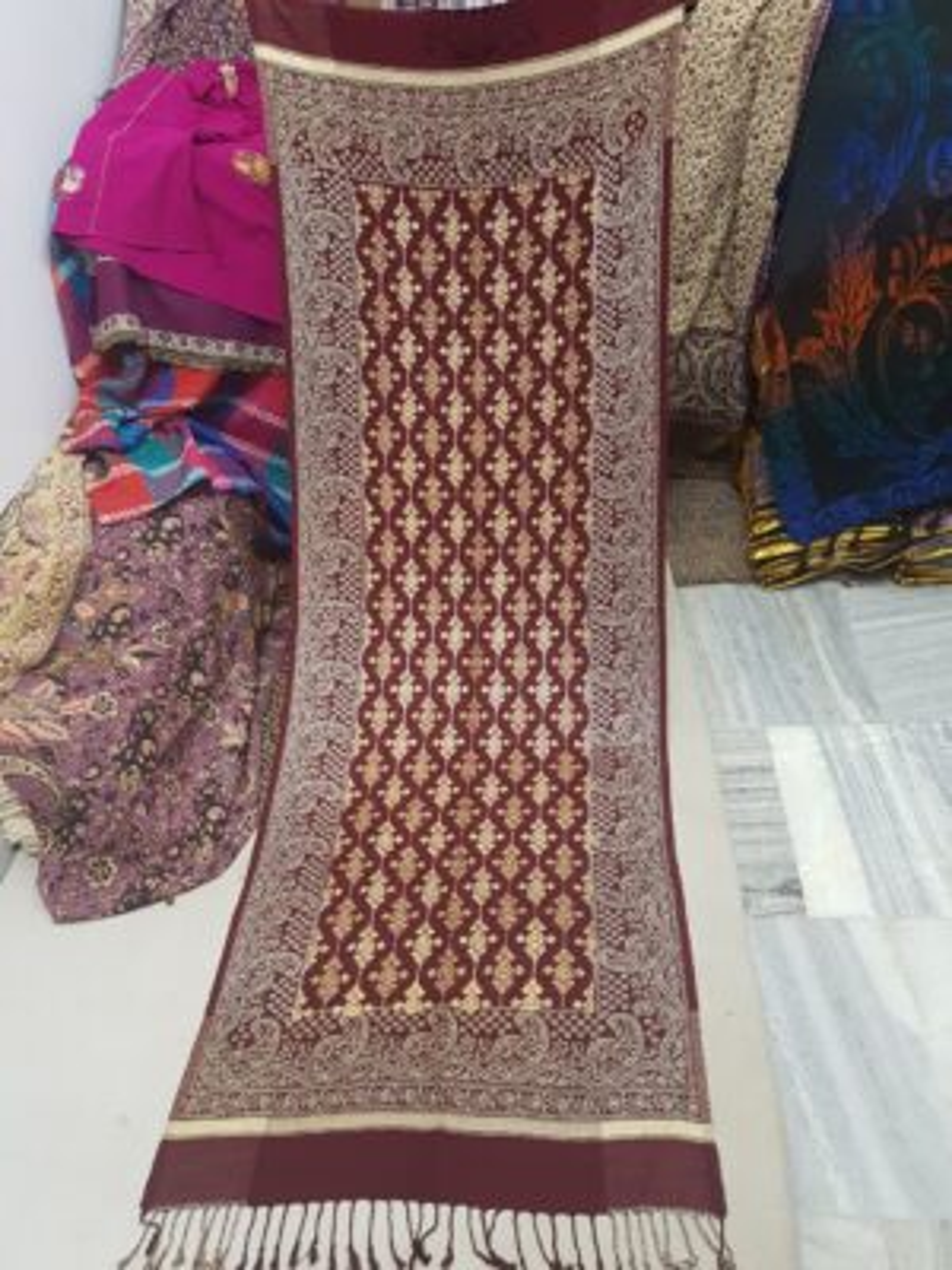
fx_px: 953
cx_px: 476
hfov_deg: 53.1
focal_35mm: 26
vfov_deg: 67.3
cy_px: 635
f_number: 1.7
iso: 250
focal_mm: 4.2
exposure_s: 1/25
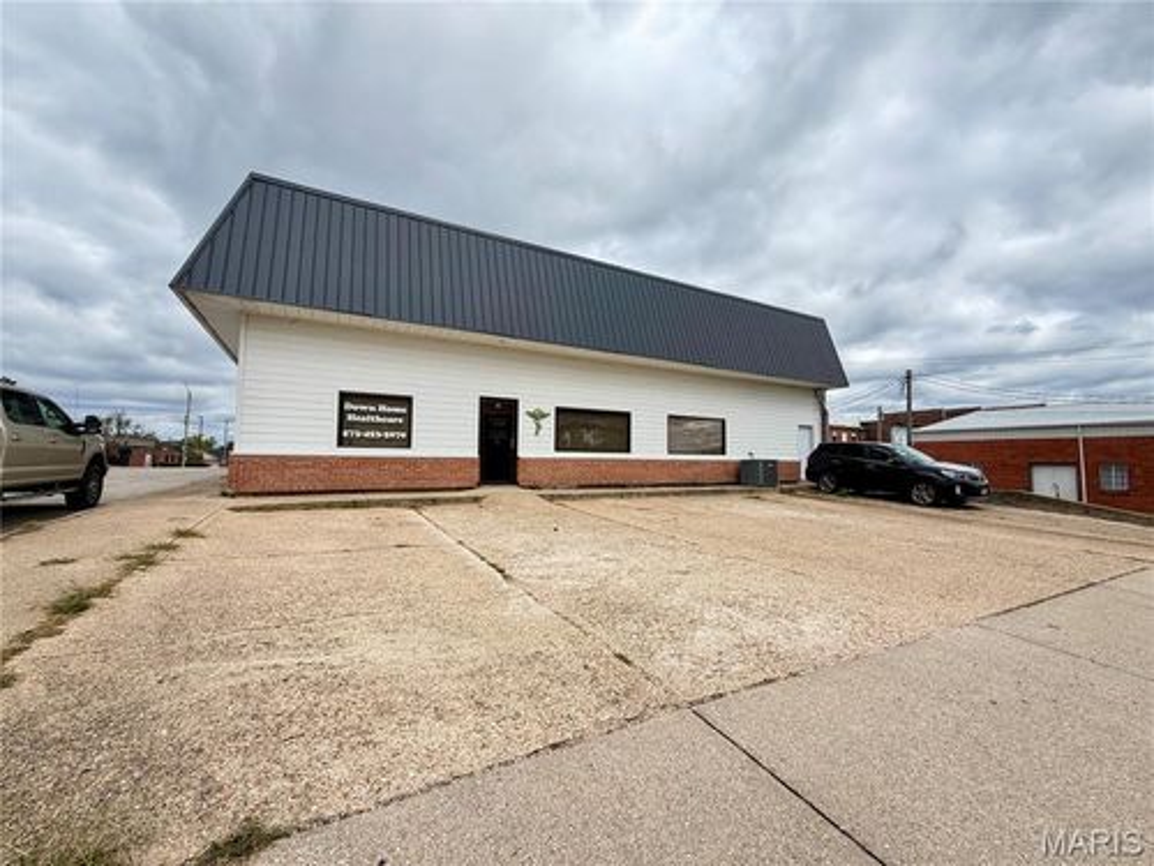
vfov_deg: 85.7
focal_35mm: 14
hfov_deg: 102.1
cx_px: 577
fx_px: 467
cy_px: 433
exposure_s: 1/502
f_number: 2.2
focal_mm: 2.22
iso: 40
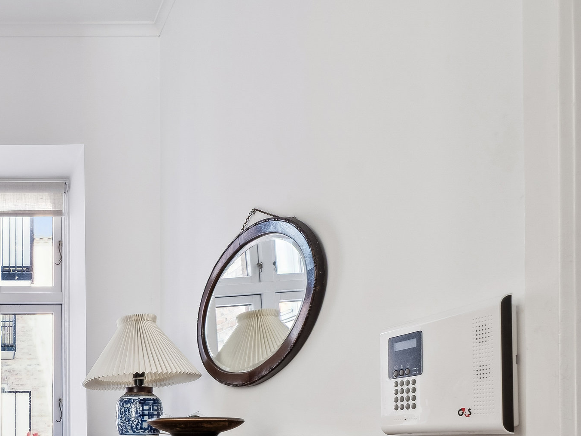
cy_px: 427
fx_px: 537
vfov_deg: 39.4
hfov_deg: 46.4
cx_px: -14
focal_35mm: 32
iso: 160
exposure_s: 1/1.67
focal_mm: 10
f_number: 10
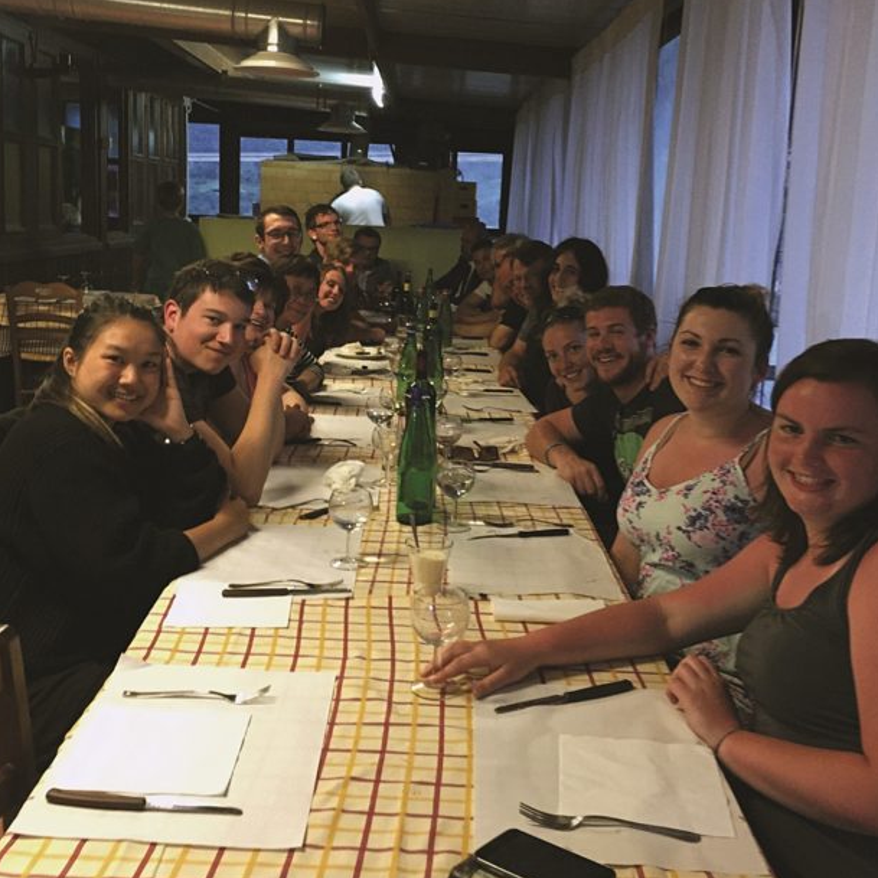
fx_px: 1004
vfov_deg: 47.1
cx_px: 437
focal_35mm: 35
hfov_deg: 47.2
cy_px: 375
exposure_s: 1/25
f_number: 2.2
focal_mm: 4.15
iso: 250
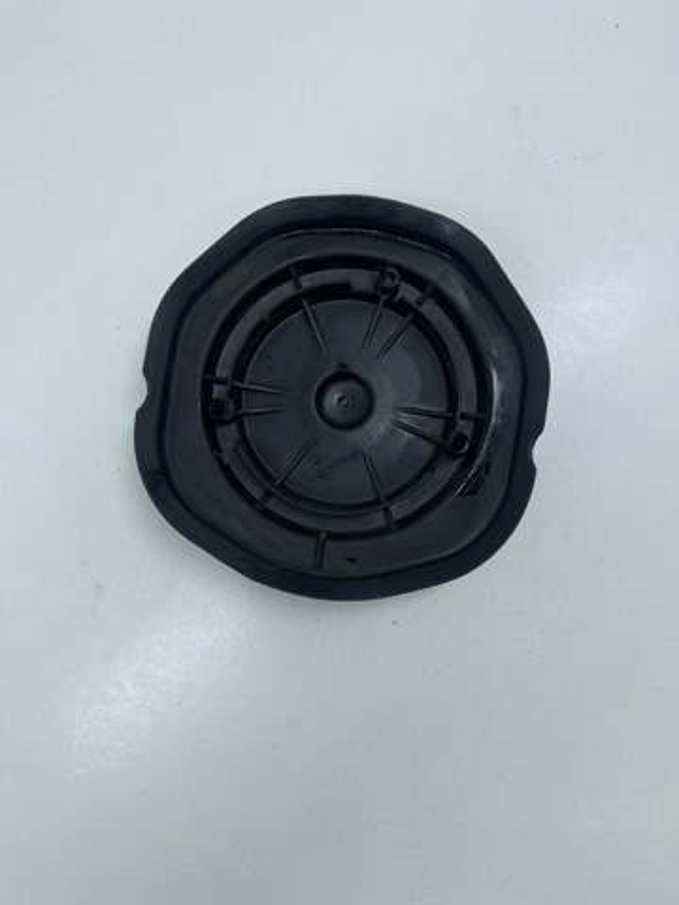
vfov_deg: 69.4
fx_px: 654
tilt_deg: -84.7
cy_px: 452
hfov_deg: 54.9
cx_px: 340
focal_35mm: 25
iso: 32
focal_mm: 5.1
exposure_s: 1/807
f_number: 1.6
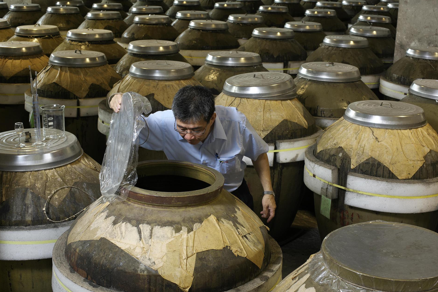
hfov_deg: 37.5
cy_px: 152
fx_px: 645
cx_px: 222
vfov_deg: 25.5
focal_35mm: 53
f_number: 9
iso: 125
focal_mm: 50
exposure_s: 1/4
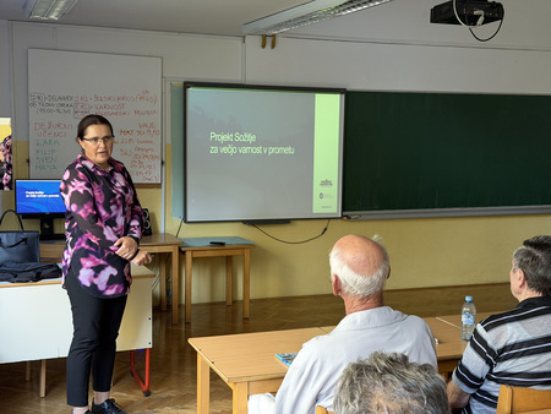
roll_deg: -0.4
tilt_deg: -6.7
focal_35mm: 48
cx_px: 276
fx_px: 764
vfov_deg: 30.3
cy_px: 207
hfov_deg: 39.6
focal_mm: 6.76
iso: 250
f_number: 1.78
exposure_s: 1/55
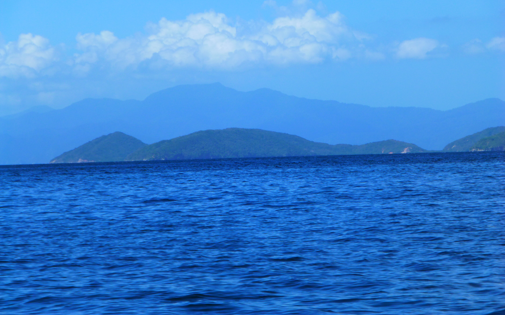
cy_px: 127
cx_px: 252
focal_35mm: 187
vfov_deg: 7.0
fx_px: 2574
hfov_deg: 11.2
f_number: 5.4
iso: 100
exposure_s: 1/640
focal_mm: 31.3
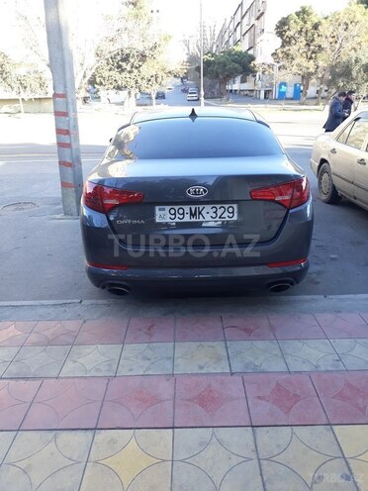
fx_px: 383
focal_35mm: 27
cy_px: 246
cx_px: 184
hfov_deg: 51.4
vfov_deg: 65.3
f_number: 1.7
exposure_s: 1/112
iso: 40
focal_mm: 3.71
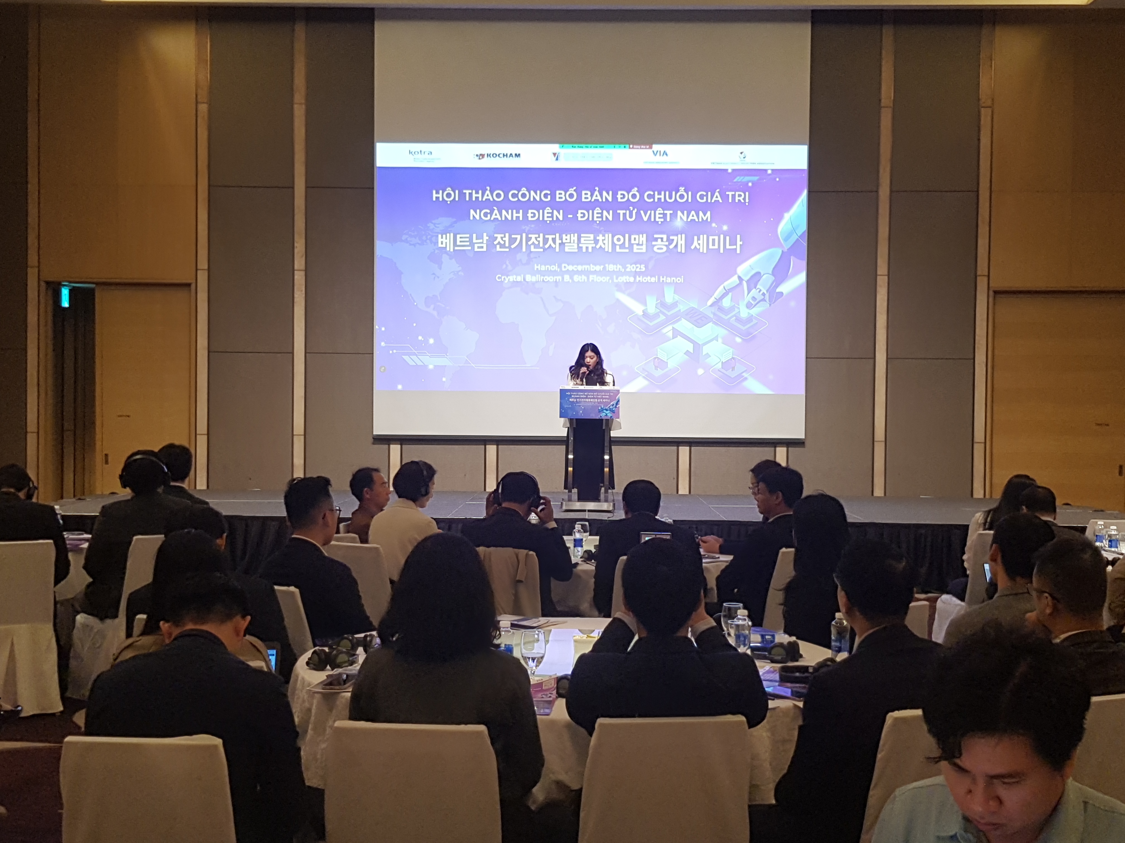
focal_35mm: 26
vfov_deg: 53.1
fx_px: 845
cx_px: 562
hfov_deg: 67.3
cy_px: 422
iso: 125
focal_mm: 4.3
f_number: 1.7
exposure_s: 1/50
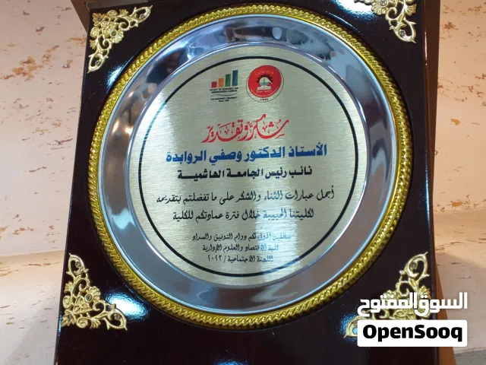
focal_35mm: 27
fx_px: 379
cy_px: 182
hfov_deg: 65.3
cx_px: 243
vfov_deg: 51.4
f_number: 1.9
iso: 50
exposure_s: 1/50
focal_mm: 3.6
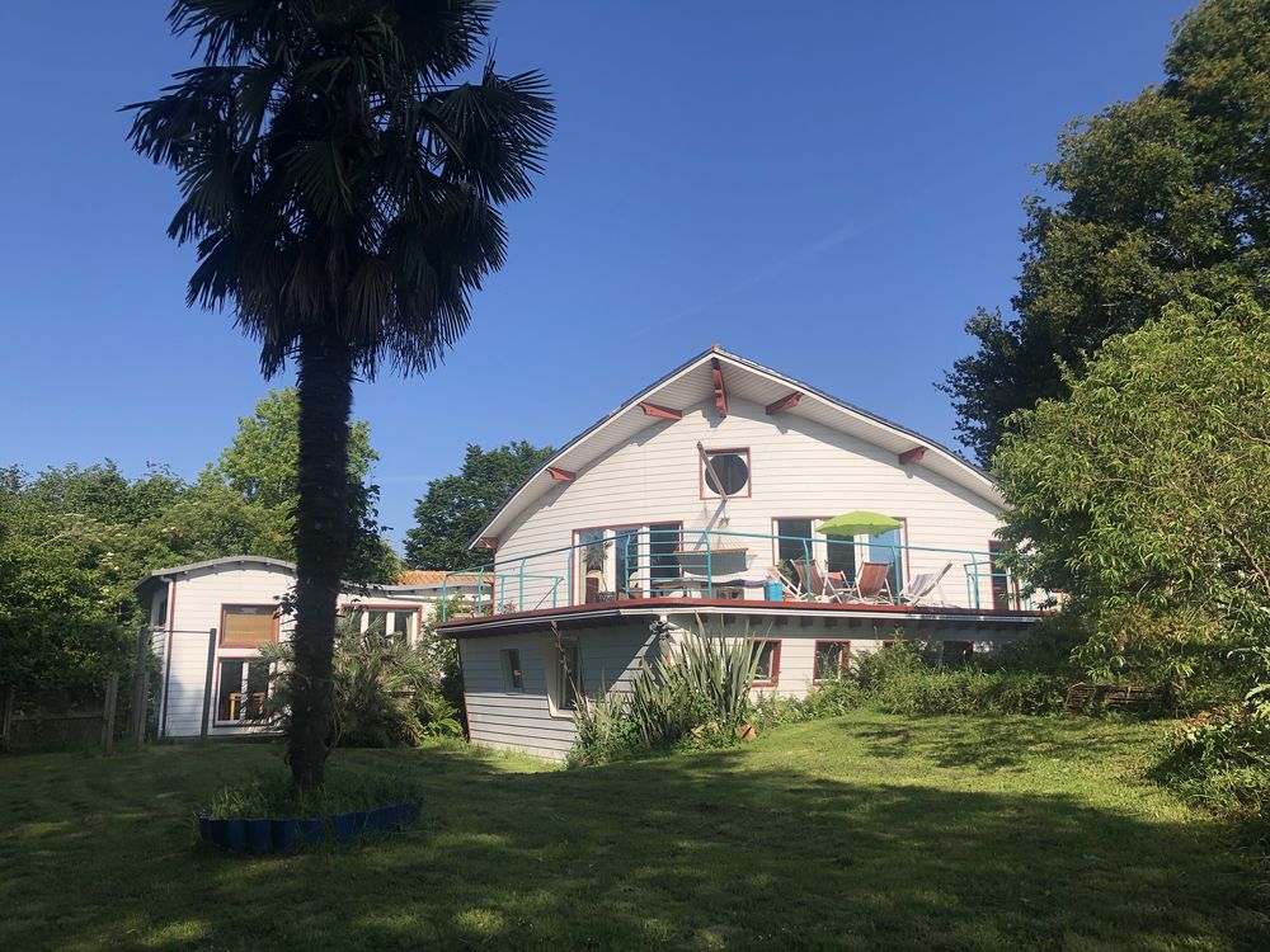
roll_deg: +0.4
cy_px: 476
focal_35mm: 28
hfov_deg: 63.4
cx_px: 635
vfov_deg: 49.7
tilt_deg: +9.4
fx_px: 1027
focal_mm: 4
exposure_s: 1/1919
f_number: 1.8
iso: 20
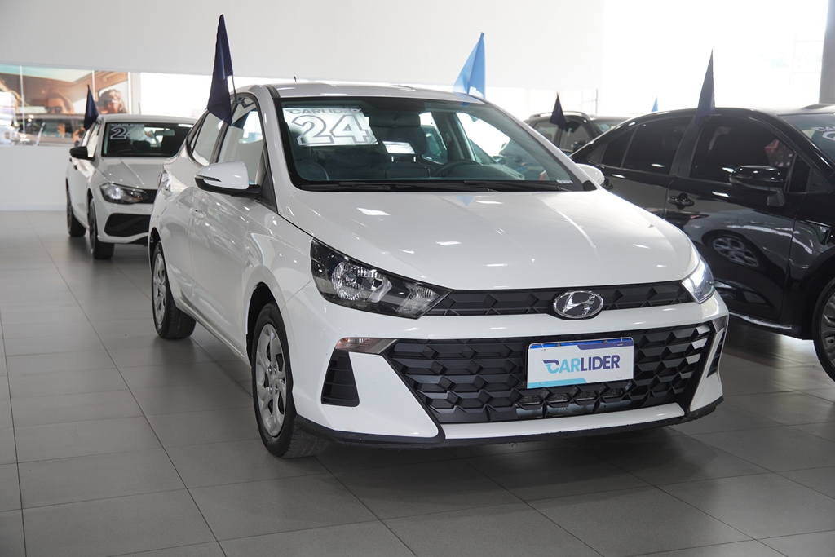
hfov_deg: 45.0
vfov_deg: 30.9
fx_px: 1009
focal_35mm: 44
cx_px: 418
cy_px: 278
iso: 200
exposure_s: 1/50
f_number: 2.8
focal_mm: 29
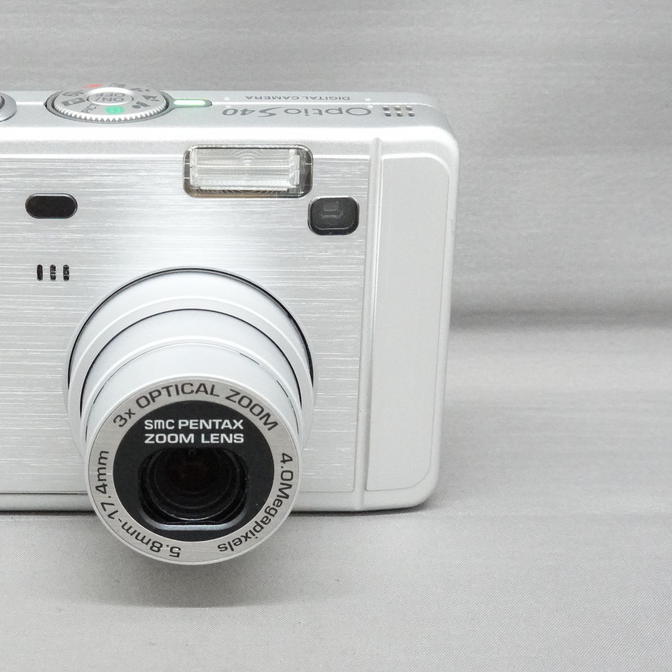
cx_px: 156
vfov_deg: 19.7
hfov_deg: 19.6
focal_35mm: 88
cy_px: 287
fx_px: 1933
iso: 5000
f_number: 8
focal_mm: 21.56
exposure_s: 1/60
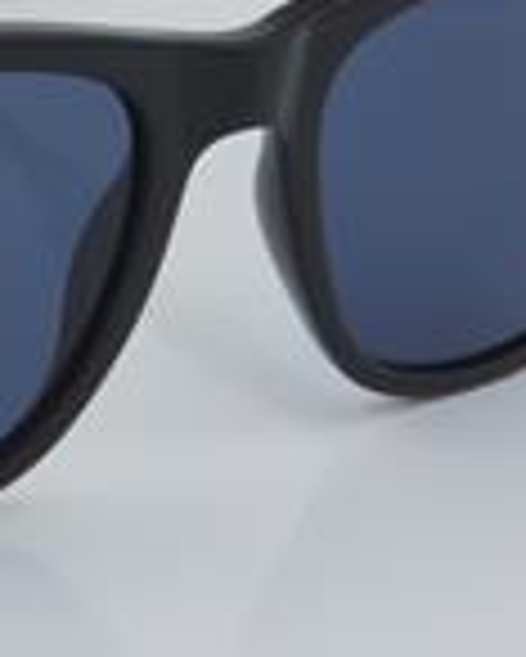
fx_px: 3752
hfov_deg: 7.9
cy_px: 202
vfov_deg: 10.0
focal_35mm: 193
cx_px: -108
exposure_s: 1/4
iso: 100
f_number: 32
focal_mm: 50
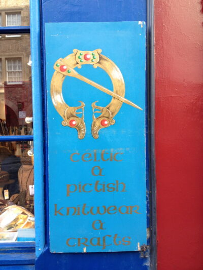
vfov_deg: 52.6
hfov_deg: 40.7
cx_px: 102
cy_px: 135
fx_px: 274
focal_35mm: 35
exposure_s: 1/40
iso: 50
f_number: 2.4
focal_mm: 4.28
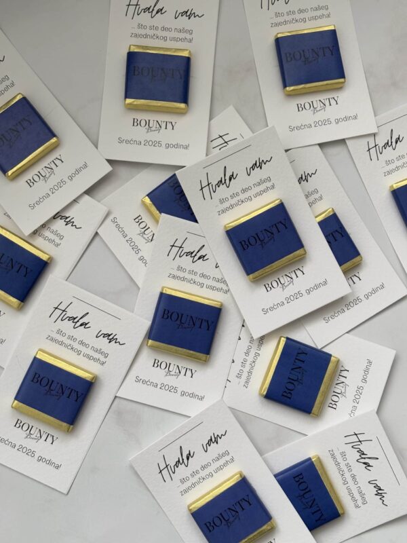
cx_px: 204
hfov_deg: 28.0
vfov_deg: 36.8
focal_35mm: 52
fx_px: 815
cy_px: 272
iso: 125
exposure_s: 1/60
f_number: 1.6
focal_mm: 5.96
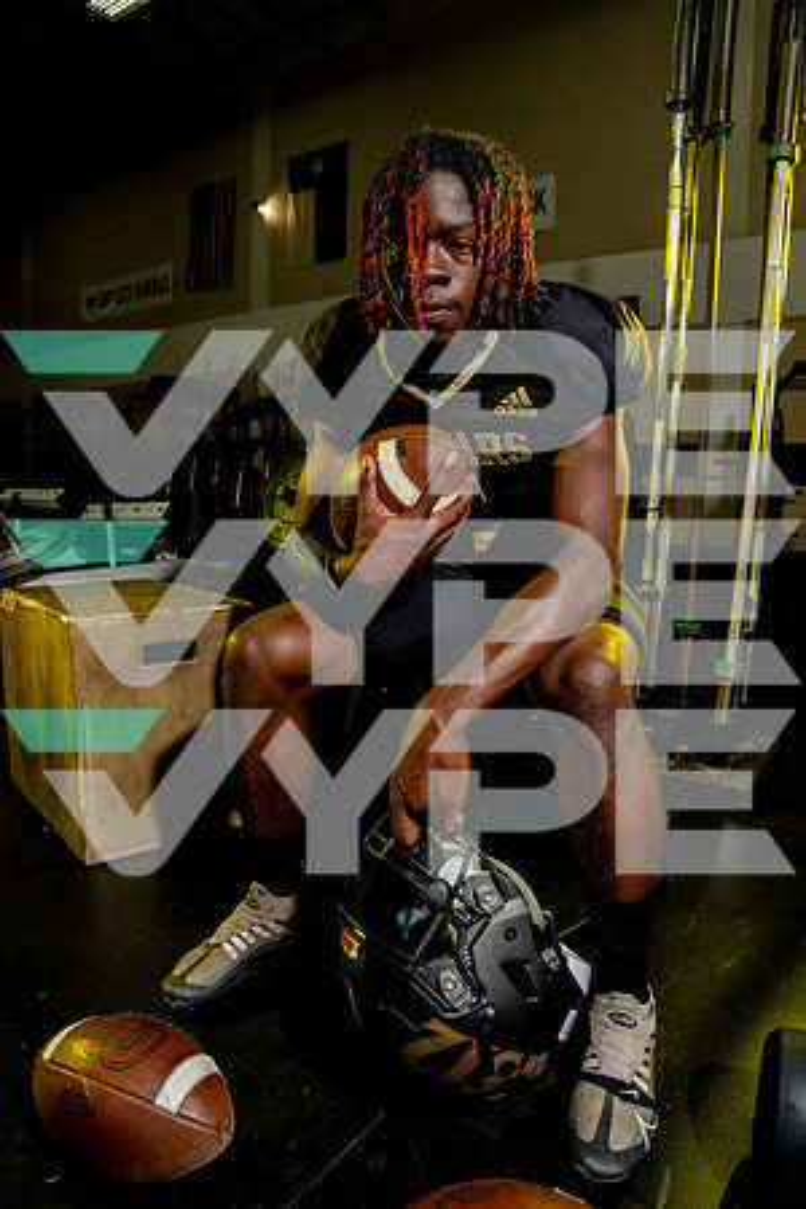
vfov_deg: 73.7
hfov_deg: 53.1
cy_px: 604
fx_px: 806
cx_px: 403
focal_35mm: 24
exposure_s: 1/250
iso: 400
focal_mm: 24
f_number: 5.6
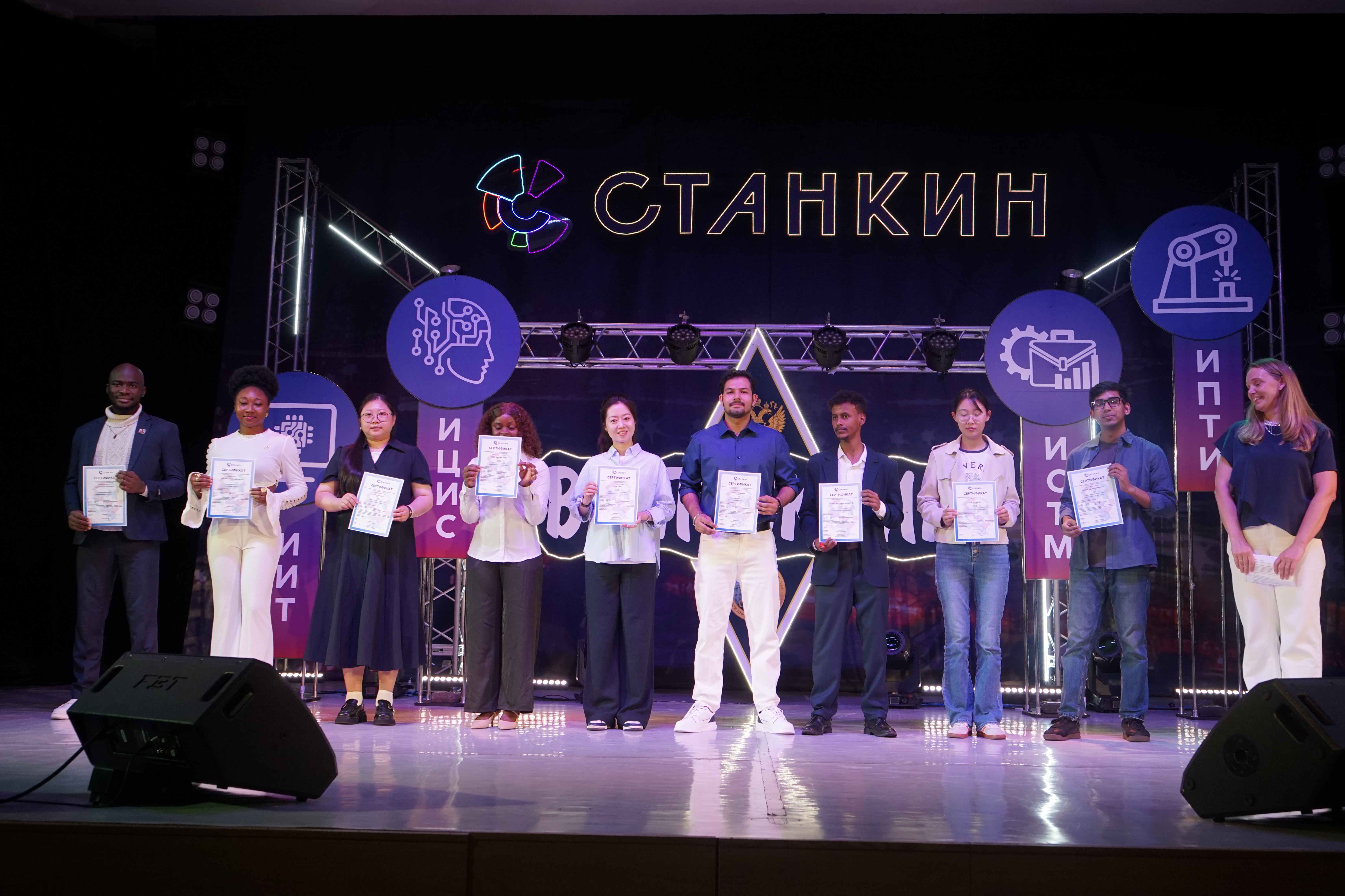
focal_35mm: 36
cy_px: 448
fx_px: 1345
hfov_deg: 53.1
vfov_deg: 36.9
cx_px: 672
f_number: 6.3
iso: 1000
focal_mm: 36
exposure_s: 1/100
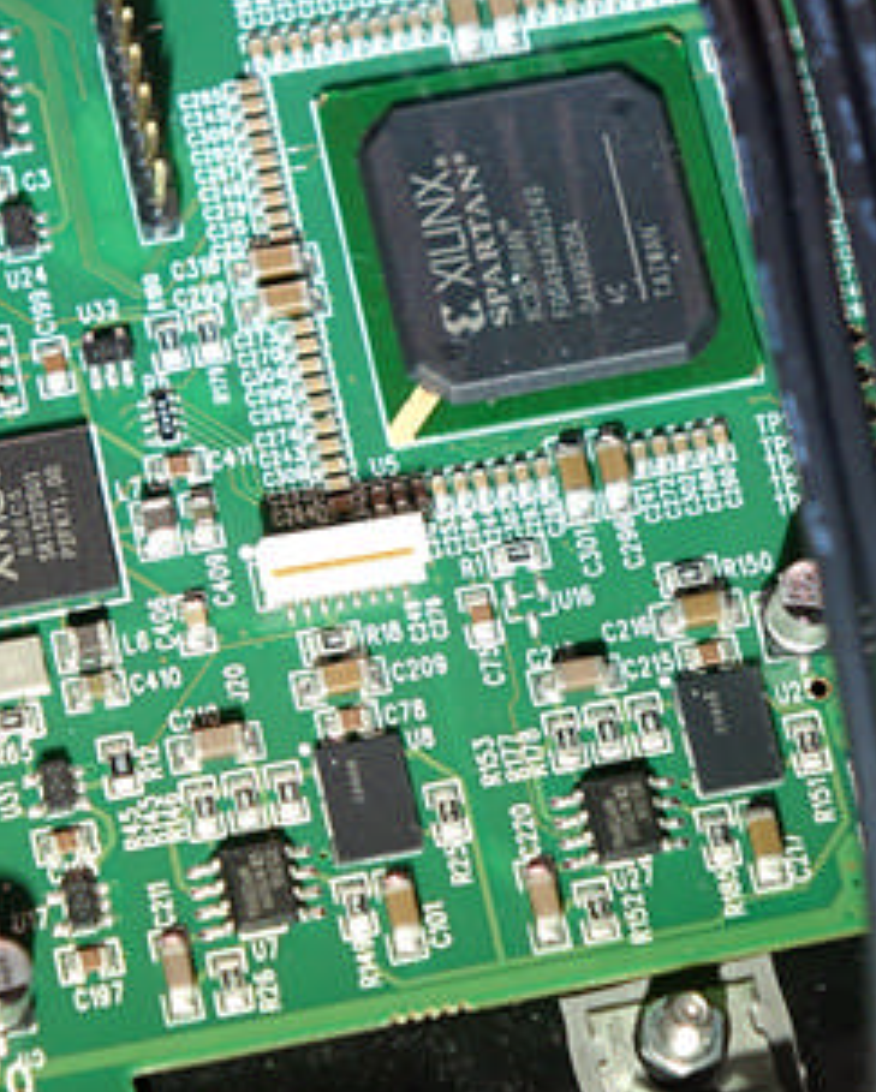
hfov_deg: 8.2
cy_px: 254
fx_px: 6083
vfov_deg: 10.2
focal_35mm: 188
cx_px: 393
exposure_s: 1/60
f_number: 4
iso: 1000
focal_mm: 28.02
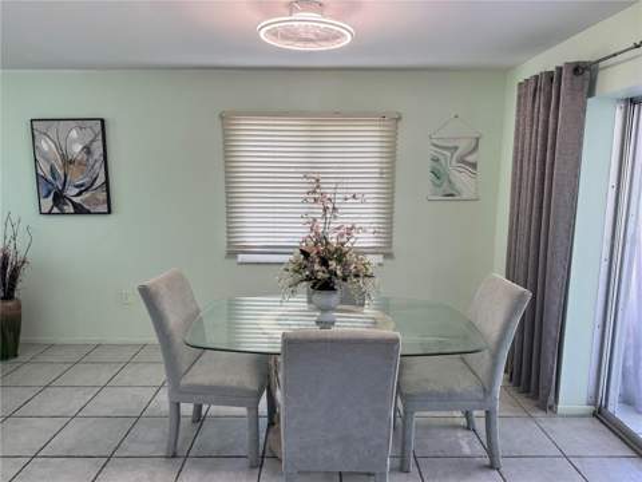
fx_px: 445
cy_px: 241
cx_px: 321
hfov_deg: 71.6
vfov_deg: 56.8
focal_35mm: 24
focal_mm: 6.76
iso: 80
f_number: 1.78
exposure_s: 1/134
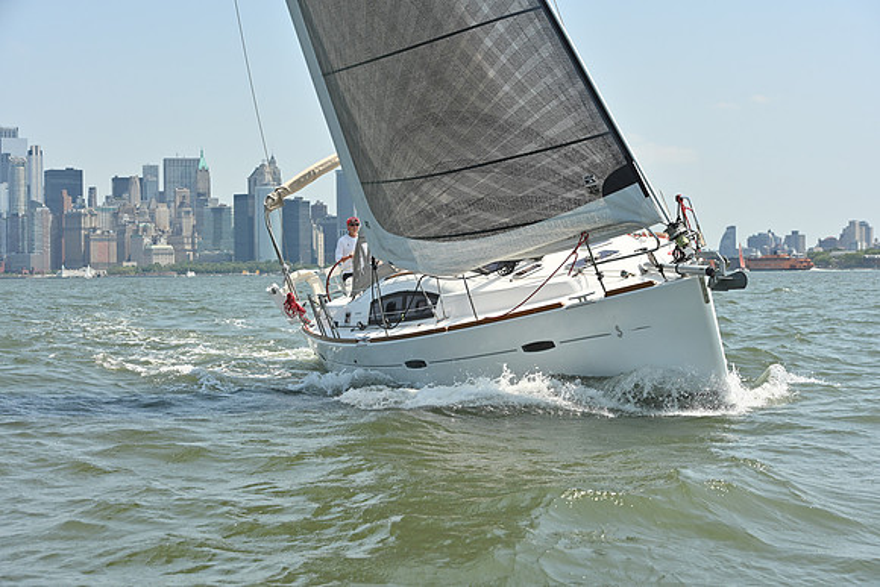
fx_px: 1711
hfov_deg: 28.8
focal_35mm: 70
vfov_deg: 19.5
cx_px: 440
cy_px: 294
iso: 320
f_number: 7.1
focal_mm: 70
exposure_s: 1/1250
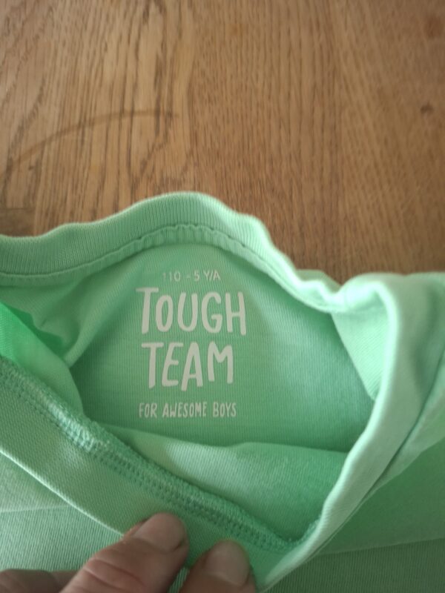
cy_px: 296
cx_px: 222
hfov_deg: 58.9
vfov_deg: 73.9
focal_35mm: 23
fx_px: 394
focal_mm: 5.54
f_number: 1.8
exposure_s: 1/25
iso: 400
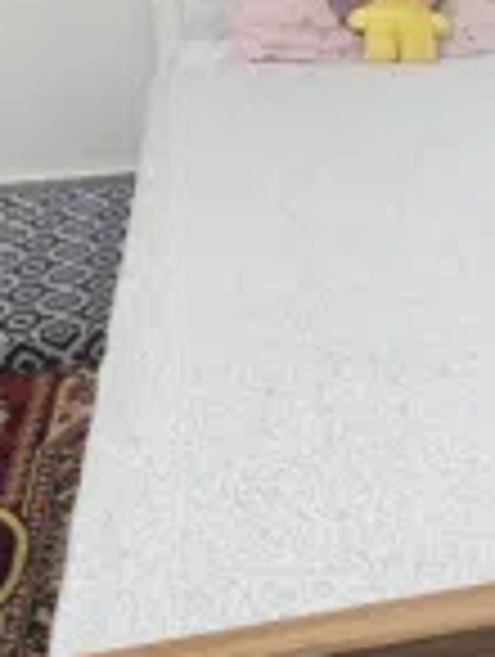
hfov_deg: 21.8
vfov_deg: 30.5
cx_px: 576
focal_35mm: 63
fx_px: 1198
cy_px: 238
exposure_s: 1/100
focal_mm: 6.4
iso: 320
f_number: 1.8
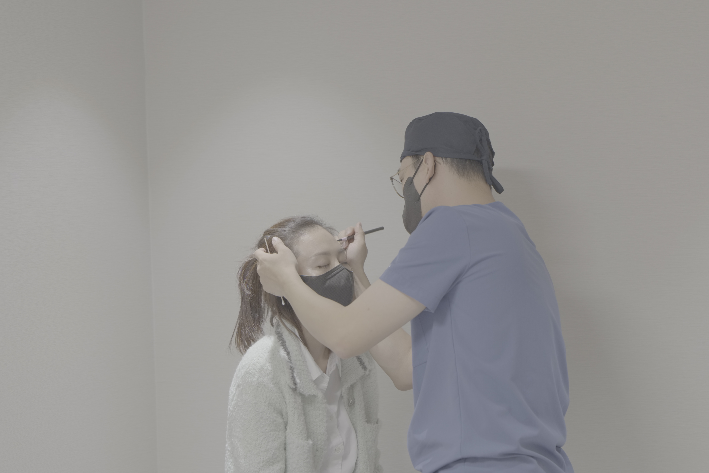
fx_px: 985
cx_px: 354
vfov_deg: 27.0
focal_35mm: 50
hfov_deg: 39.6
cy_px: 236
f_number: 2.2
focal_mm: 50
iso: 1000
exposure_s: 1/60
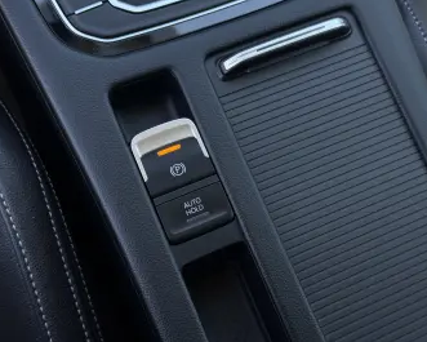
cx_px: 201
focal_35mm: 51
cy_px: 169
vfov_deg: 29.7
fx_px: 645
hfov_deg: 36.6
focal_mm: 6.76
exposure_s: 1/140
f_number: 1.78
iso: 80
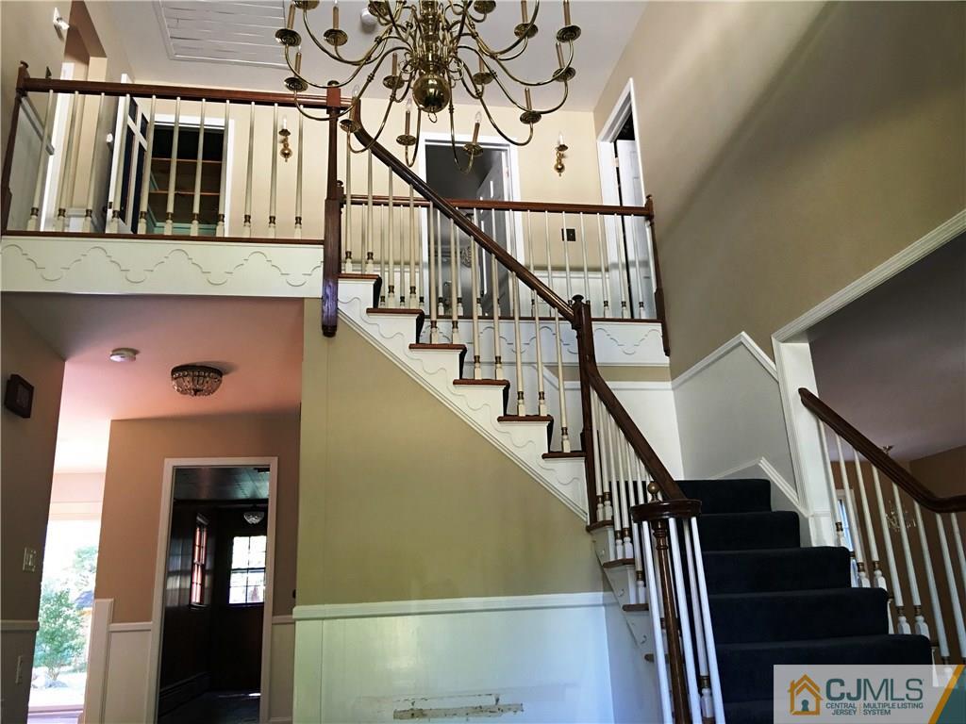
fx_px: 809
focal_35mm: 29
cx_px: 483
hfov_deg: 61.7
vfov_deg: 48.2
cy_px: 362
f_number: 2.2
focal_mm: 4.15
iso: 50
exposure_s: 1/15
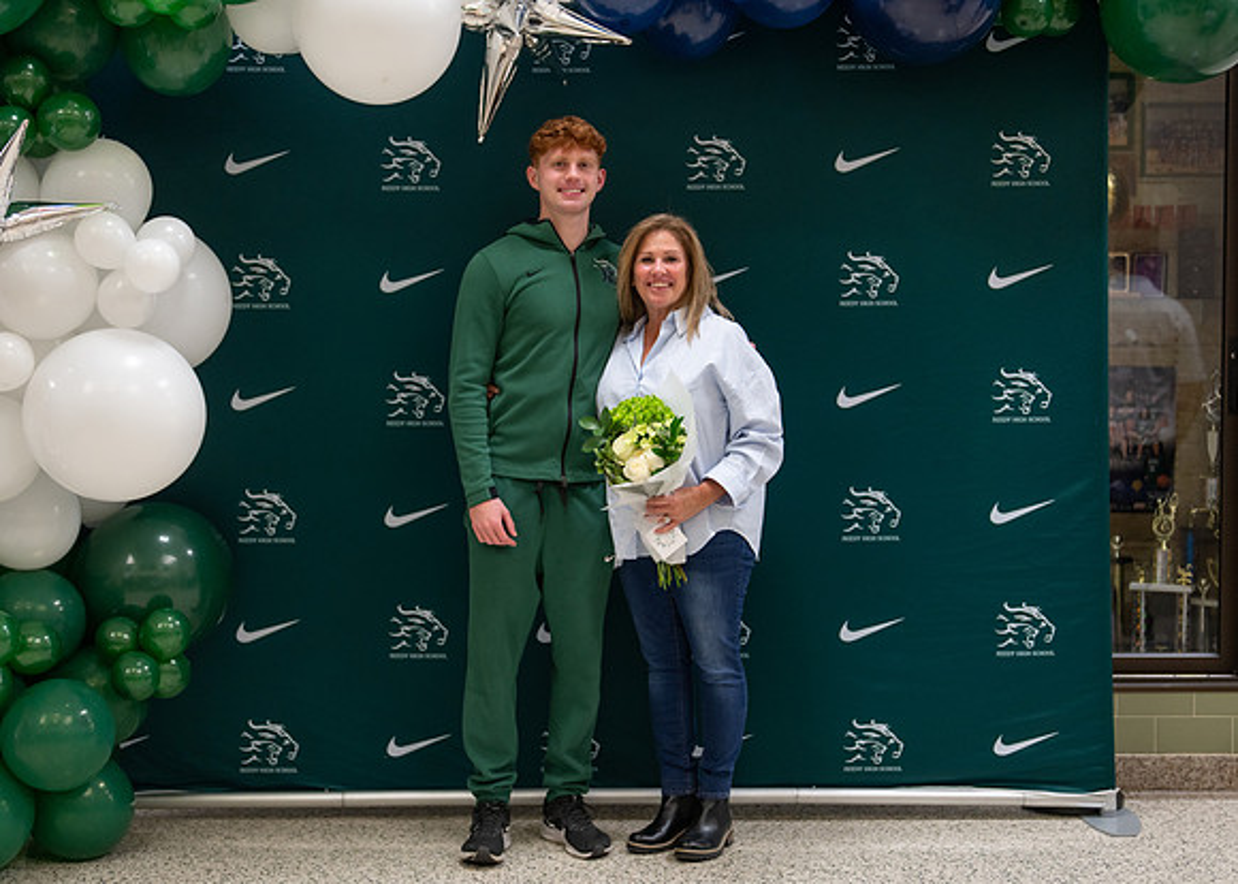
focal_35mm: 54
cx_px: 592
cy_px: 443
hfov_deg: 36.1
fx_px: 1902
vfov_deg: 26.2
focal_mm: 50
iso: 640
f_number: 1.2
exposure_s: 1/320
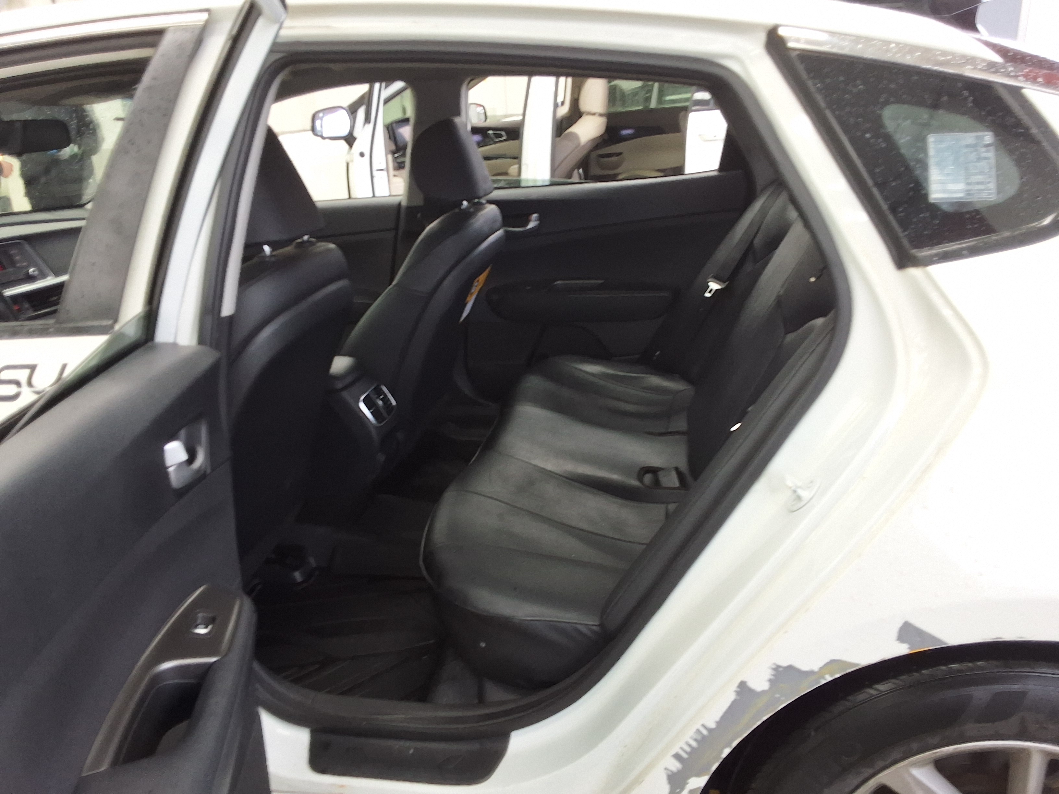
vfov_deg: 49.7
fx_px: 857
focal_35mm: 28
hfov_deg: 63.4
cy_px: 397
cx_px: 530
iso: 40
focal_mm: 2.91
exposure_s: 1/40
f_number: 1.9
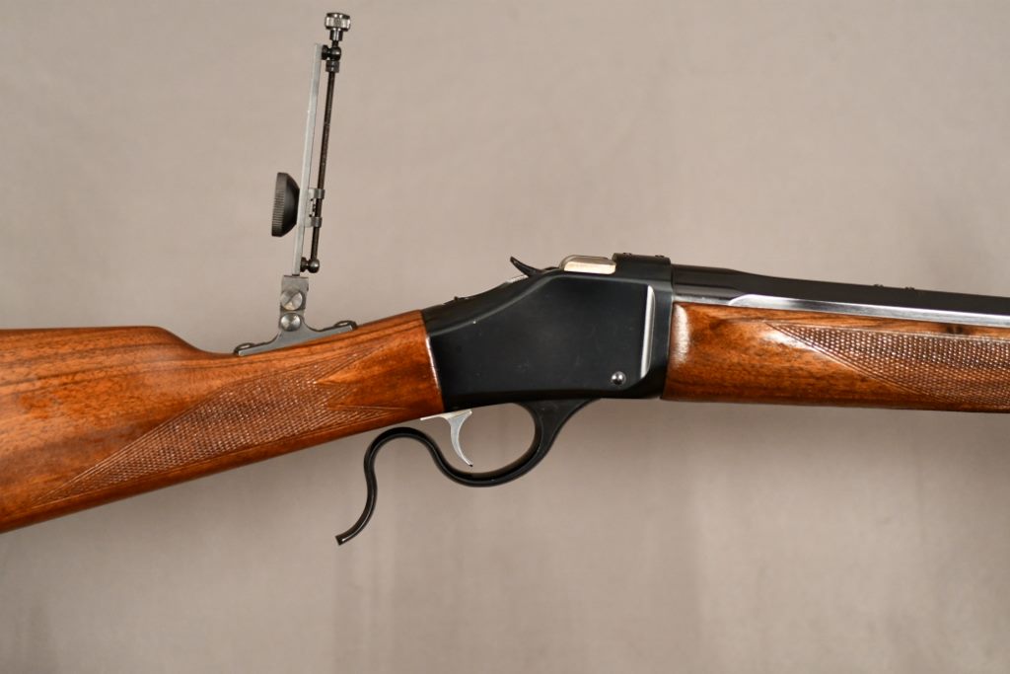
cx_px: 505
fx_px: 2525
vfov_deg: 15.2
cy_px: 337
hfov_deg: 22.6
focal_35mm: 90
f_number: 3.2
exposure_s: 1/250
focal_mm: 60
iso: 2200
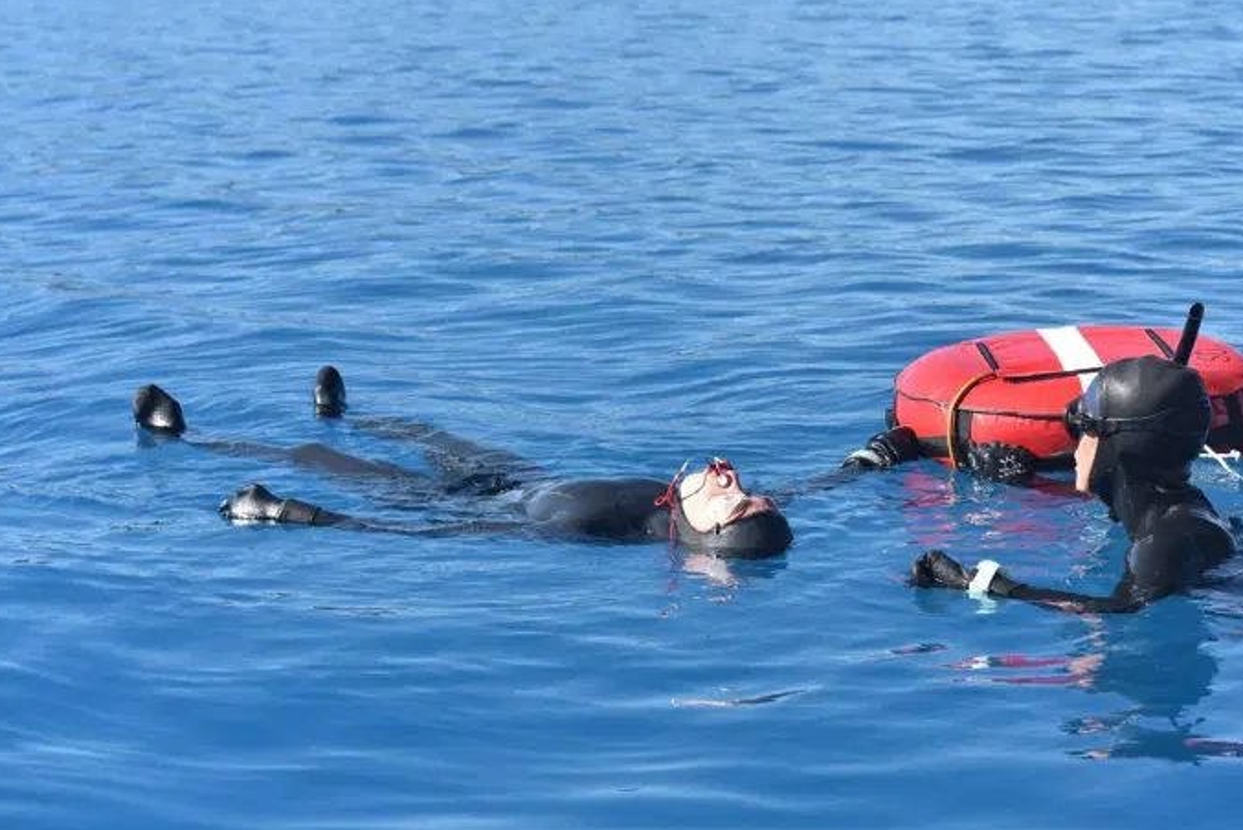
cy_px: 322
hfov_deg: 22.3
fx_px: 3143
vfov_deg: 15.0
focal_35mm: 91
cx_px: 771
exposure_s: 1/1000
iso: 320
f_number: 5.6
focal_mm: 70
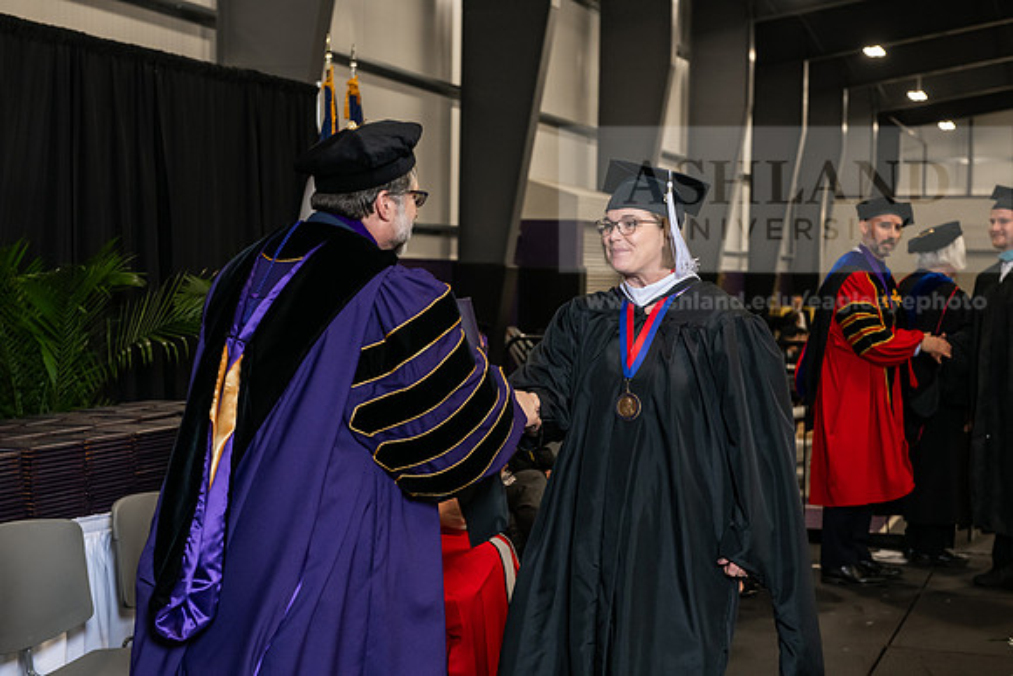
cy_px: 338
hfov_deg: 32.4
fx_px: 1745
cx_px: 506
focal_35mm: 62
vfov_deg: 21.9
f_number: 5
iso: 2000
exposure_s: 1/200
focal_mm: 62
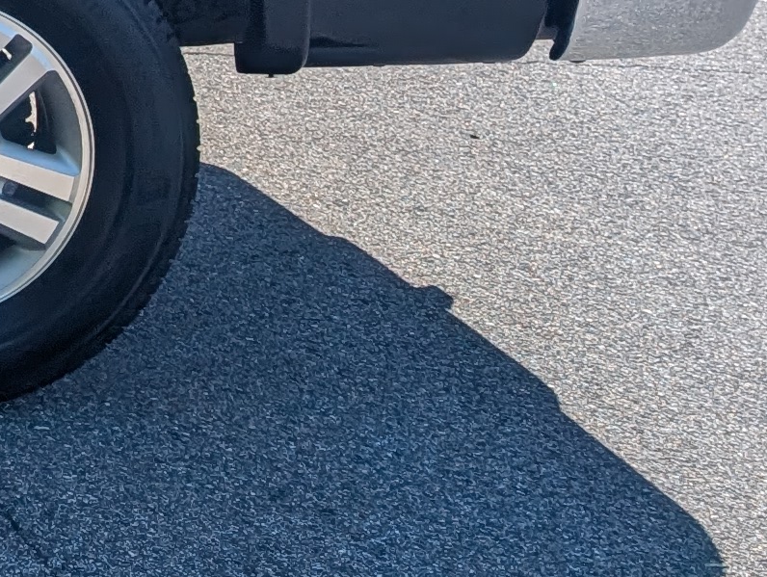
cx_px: -1033
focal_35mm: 123
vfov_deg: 11.8
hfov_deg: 12.7
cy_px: -139
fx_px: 2729
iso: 21
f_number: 1.68
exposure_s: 1/1381
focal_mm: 6.9
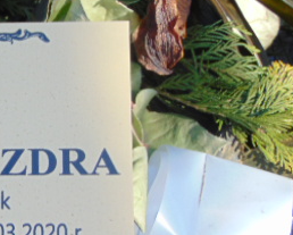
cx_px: -62
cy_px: 101
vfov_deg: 12.8
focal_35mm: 121
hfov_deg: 15.3
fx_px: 1050
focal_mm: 9
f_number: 3.5
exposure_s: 1/125
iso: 80
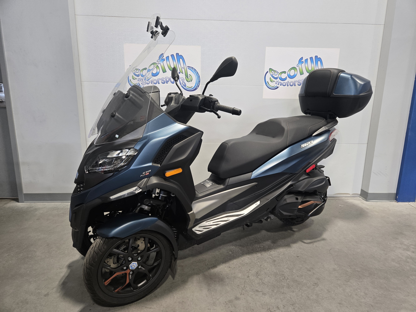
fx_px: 276
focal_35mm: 23
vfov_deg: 58.9
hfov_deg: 73.9
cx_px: 208
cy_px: 156
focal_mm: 5.4
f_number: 1.8
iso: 250
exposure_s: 1/120
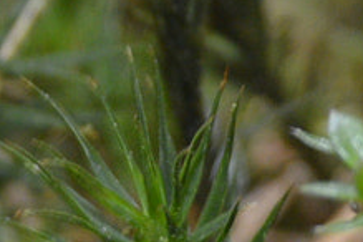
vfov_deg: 2.3
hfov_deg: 3.4
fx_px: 6076
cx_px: 409
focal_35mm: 603
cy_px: -96
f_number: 5.6
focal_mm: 55
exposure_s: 1/60
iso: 640
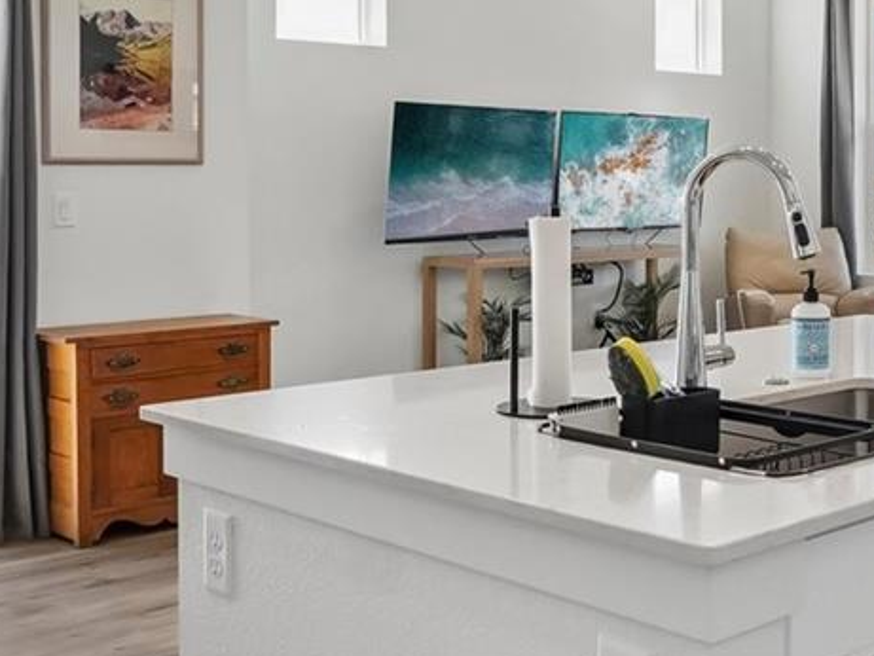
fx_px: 1263
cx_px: 686
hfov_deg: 37.0
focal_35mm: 50
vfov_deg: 28.7
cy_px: 176
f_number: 8
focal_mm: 10
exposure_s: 1/25
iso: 800
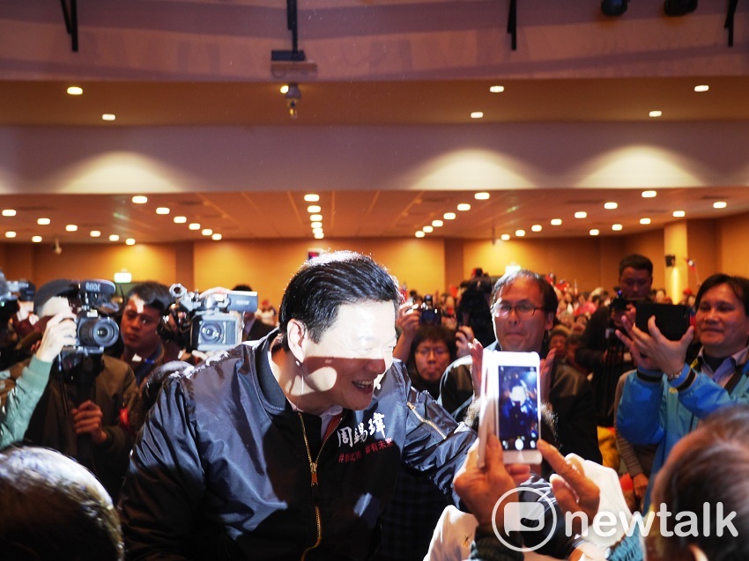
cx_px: 374
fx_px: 909
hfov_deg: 44.8
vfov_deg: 34.3
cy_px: 280
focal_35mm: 42
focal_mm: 21
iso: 800
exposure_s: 1/60
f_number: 2.8
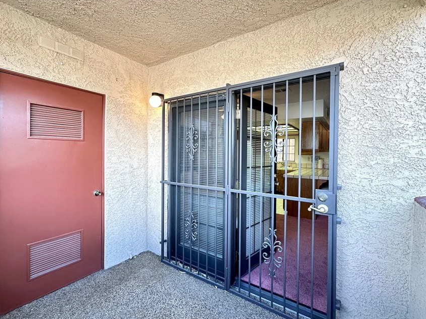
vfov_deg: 74.7
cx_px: 194
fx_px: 209
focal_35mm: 17
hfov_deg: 90.8
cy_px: 155
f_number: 2.2
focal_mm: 2.22
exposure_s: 1/120
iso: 160
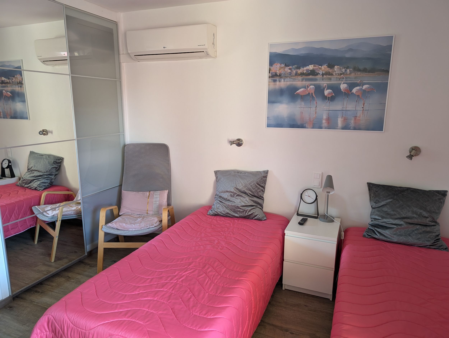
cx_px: 224
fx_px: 312
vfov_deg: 56.9
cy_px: 169
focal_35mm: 24
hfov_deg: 71.5
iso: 128
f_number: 1.68
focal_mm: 6.9
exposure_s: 1/25.6
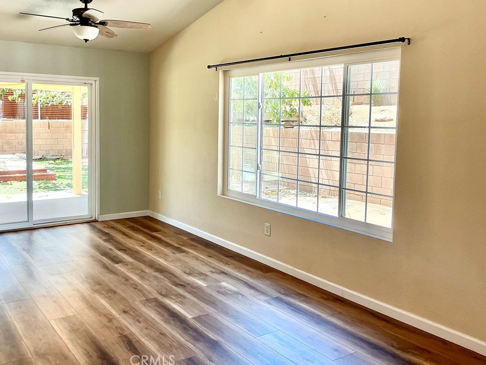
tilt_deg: -3.0
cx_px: 208
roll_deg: -0.9
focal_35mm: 34
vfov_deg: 41.7
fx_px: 477
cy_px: 154
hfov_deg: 53.7
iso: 25
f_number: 1.8
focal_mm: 3
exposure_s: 1/120
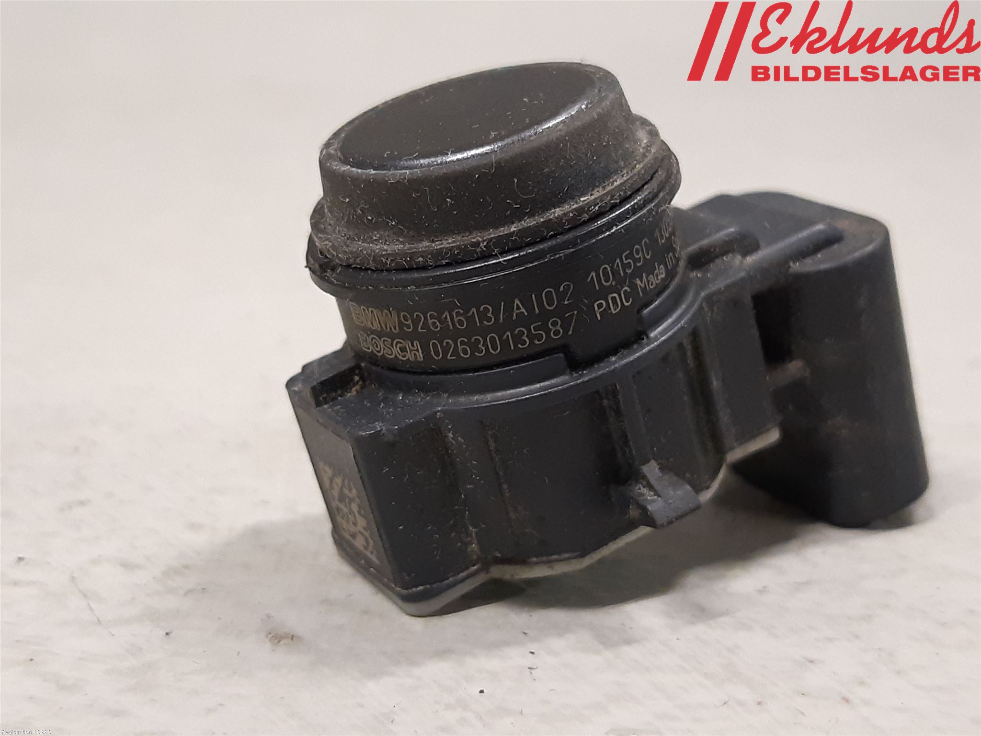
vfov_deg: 53.1
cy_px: 368
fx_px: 737
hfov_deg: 67.3
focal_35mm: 26
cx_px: 490
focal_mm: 3.93
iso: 200
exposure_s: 1/50
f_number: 1.7
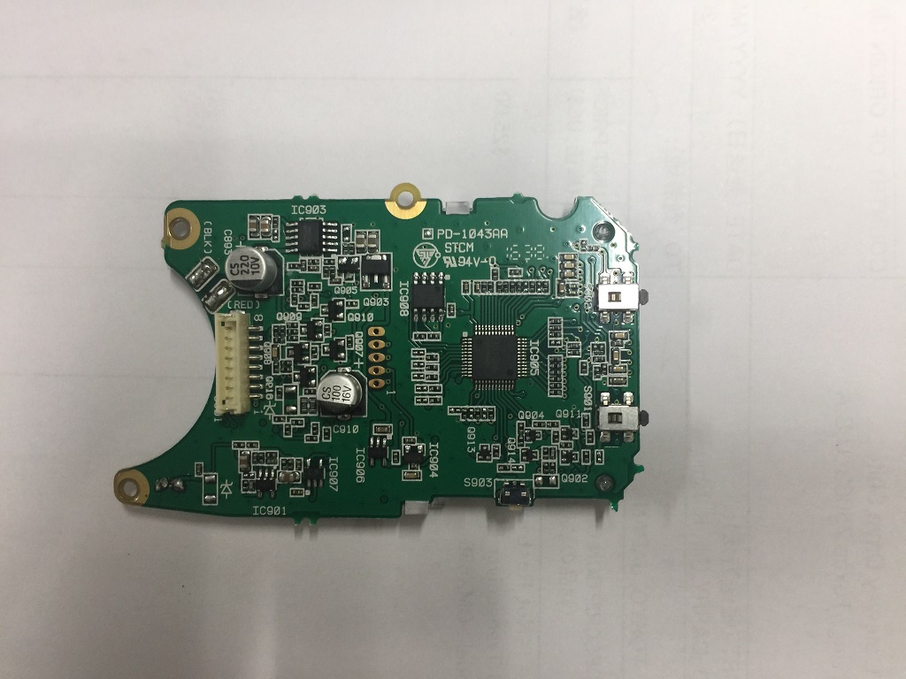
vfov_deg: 48.2
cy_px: 340
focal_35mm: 29
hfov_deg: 61.7
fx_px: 759
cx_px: 453
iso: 40
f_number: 2.2
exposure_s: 1/30
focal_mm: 4.15
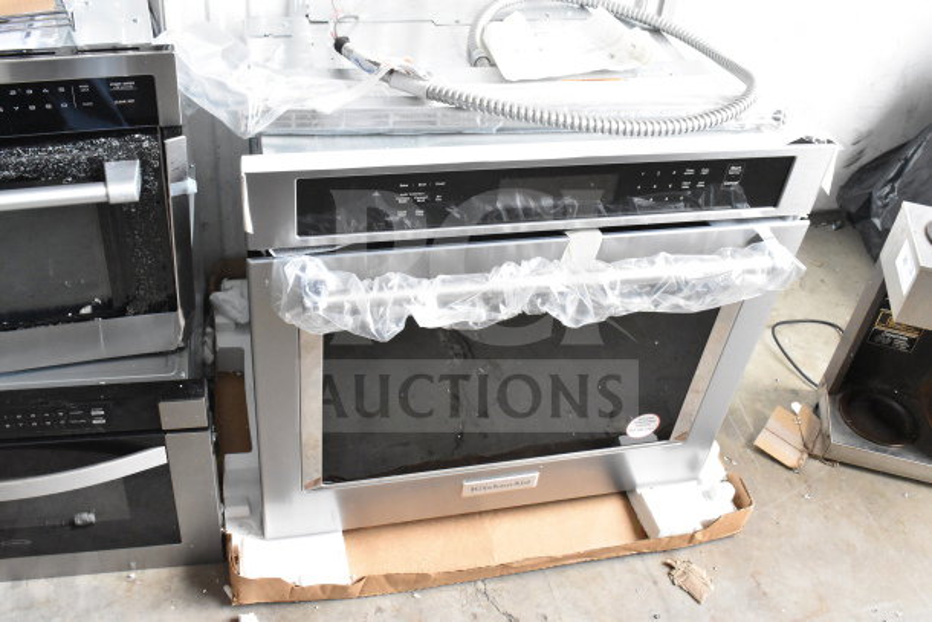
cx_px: 466
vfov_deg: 36.9
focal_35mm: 36
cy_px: 311
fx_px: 932
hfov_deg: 53.1
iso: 6400
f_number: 9
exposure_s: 1/320
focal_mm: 24
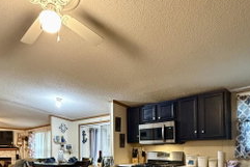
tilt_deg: +0.1
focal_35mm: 29
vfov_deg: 41.4
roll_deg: -0.2
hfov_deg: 63.1
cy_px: 150
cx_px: 102
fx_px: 202
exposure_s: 1/60
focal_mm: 2.22
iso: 800
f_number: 2.2
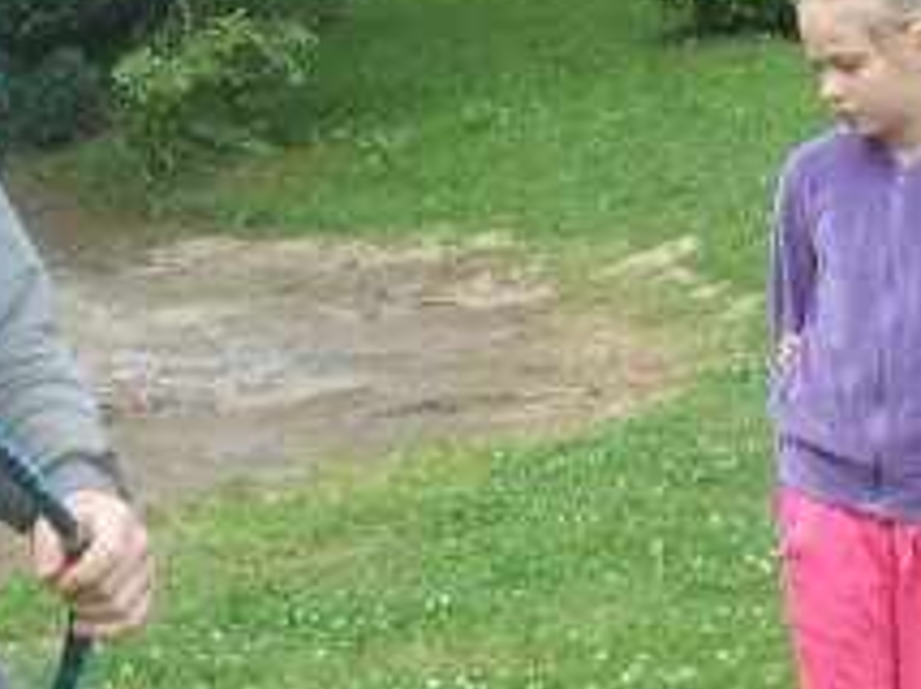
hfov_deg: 15.1
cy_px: 332
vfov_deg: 11.3
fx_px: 3482
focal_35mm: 131
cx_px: 559
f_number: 2.8
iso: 50
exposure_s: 1/250
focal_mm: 5.8
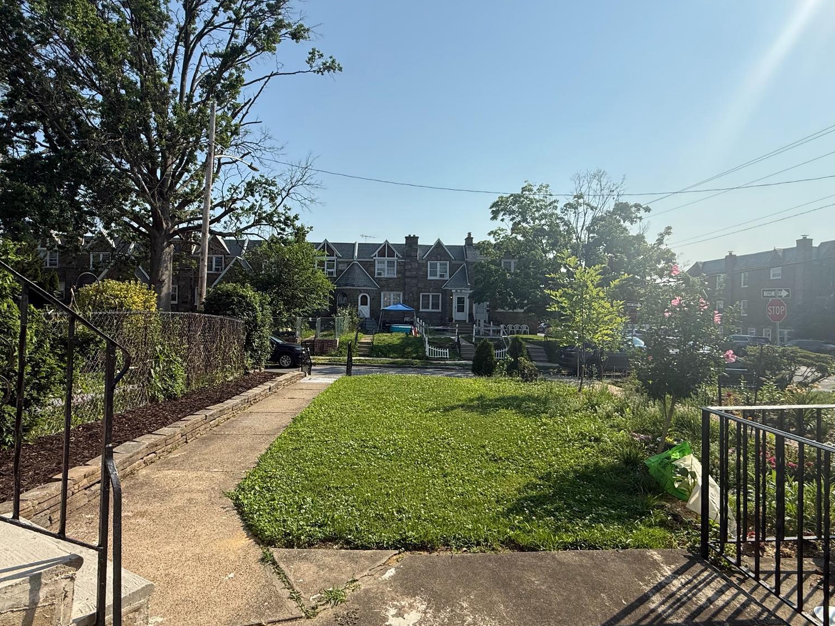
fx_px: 458
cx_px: 394
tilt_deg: +0.5
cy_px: 315
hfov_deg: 84.6
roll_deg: -0.9
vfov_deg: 68.7
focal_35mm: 19
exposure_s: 1/2841
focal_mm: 2.22
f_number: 2.2
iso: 50
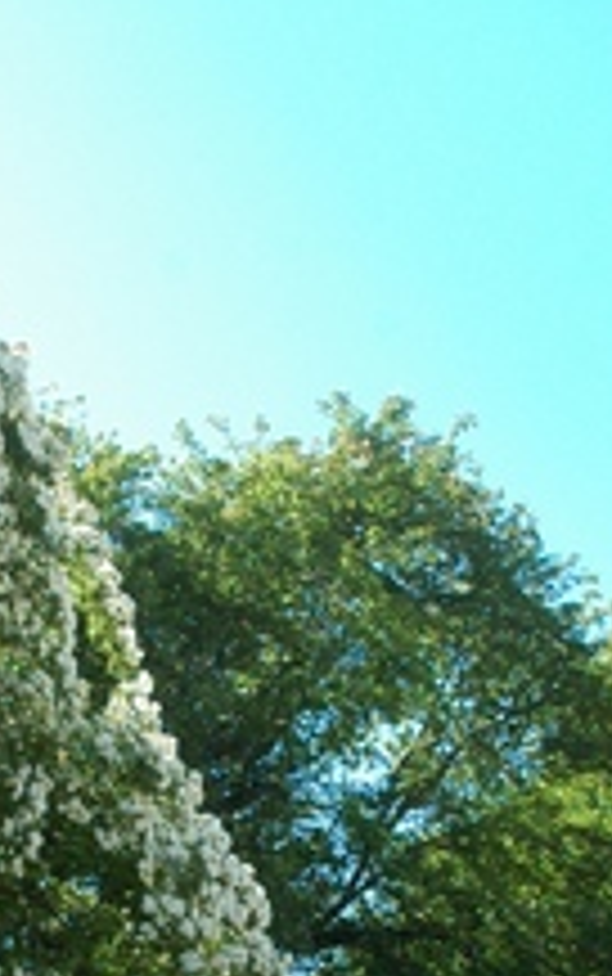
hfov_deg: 17.2
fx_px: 2024
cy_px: 868
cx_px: 227
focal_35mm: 76
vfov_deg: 26.3
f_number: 8
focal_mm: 18
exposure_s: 1/250
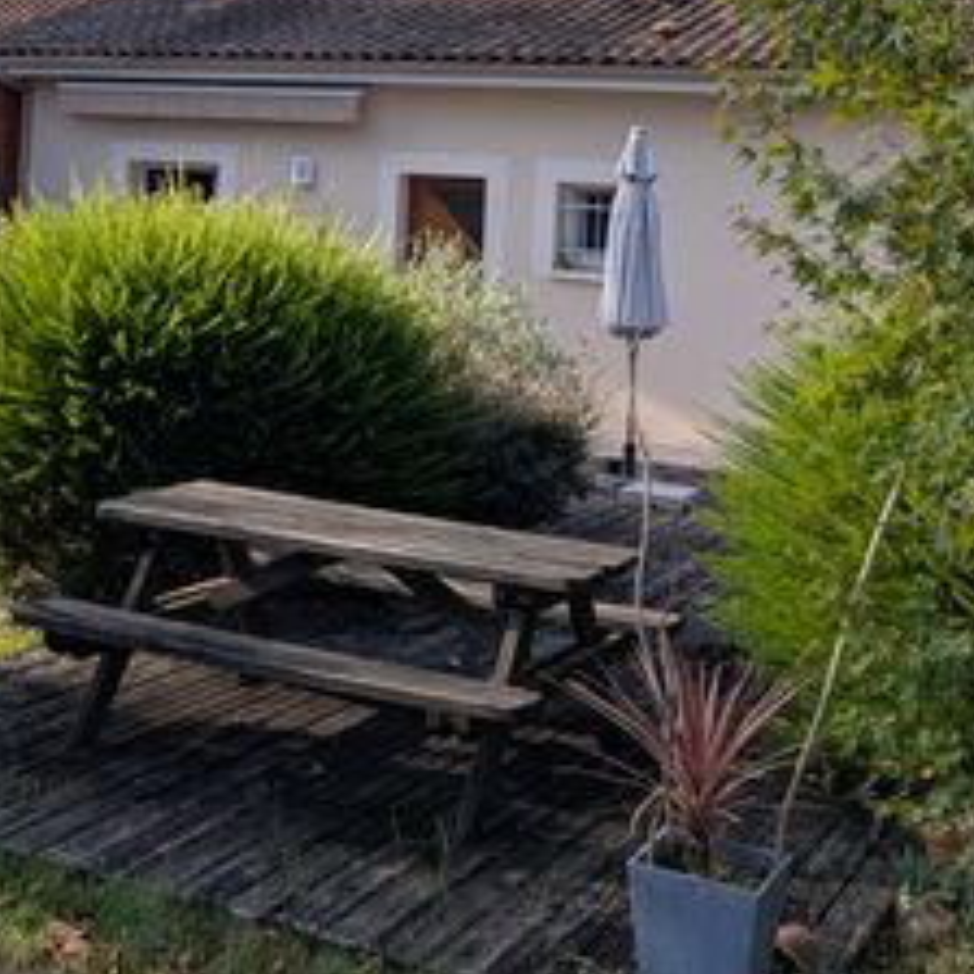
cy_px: 13
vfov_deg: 28.3
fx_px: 1815
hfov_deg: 29.7
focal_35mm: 57
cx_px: 291
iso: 47
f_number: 1.85
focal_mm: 6.81
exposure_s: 1/2058
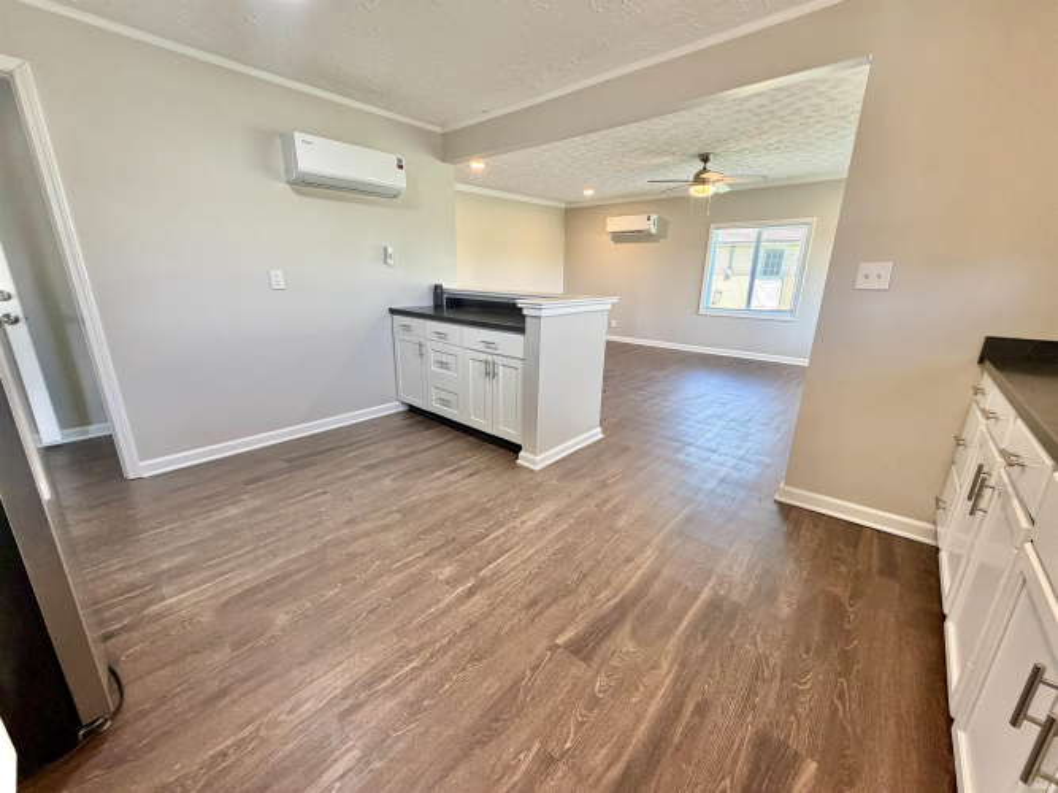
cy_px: 396
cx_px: 529
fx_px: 428
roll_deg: -0.2
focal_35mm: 14
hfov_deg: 102.1
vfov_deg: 85.7
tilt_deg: -15.9
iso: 200
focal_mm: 2.22
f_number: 2.2
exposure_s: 1/60
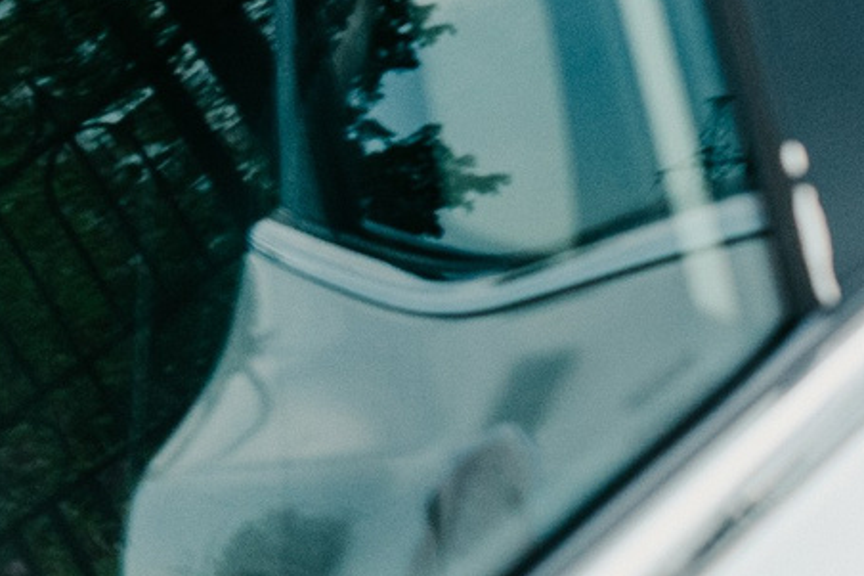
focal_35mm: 136
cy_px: -301
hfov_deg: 11.6
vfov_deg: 9.8
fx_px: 3263
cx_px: 2246
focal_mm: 24
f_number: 3.2
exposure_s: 1/640
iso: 500
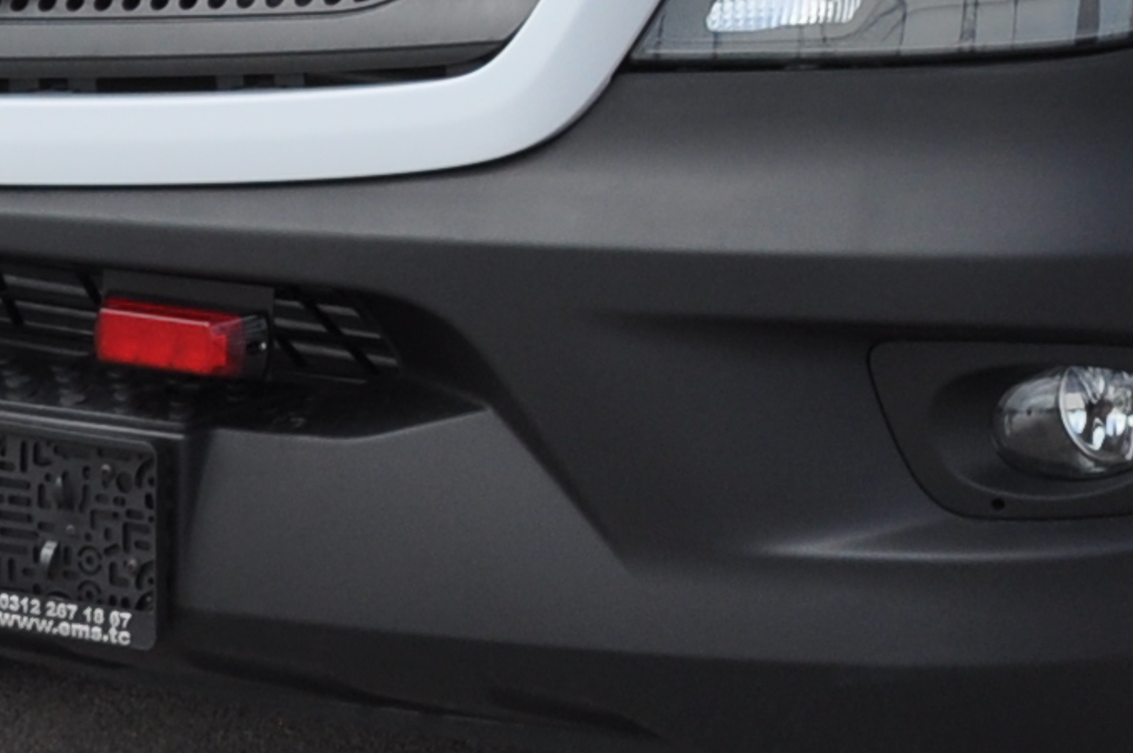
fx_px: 6540
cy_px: -968
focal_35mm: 208
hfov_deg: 9.8
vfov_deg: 6.3
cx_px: 1311
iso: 200
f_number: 9
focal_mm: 22
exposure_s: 1/320
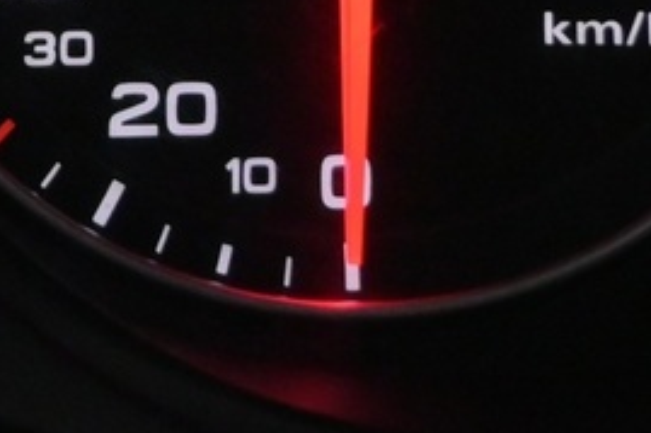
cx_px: -678
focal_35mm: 249
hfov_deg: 7.9
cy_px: -331
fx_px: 4491
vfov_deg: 5.4
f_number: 5
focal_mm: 27.5
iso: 2500
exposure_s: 1/100
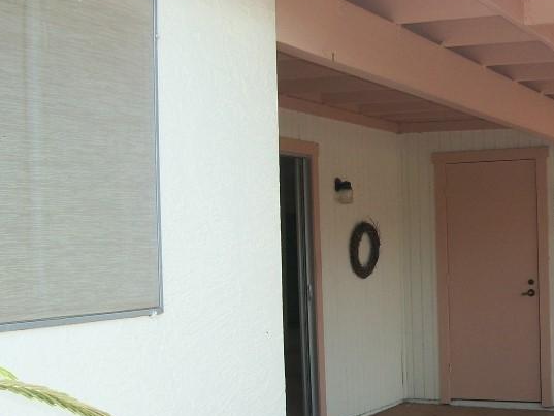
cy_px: 297
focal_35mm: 61
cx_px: 446
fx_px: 976
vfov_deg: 23.9
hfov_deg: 30.9
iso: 80
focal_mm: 5.7
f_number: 2.9
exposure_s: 1/320
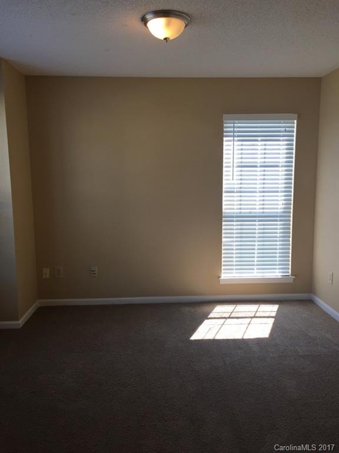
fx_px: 379
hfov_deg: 48.2
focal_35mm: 29
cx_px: 170
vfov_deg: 61.7
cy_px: 226
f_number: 2.2
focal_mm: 4.15
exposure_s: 1/120
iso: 40
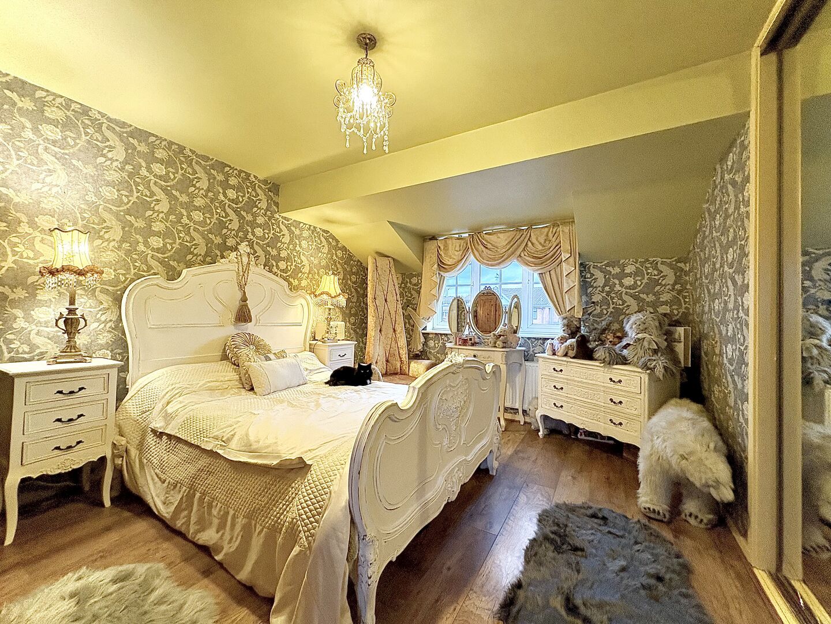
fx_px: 336
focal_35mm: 14
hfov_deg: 102.1
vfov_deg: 85.7
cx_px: 416
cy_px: 312
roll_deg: -1.3
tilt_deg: +0.9
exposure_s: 1/50
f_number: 2.2
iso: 500
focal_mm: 2.22
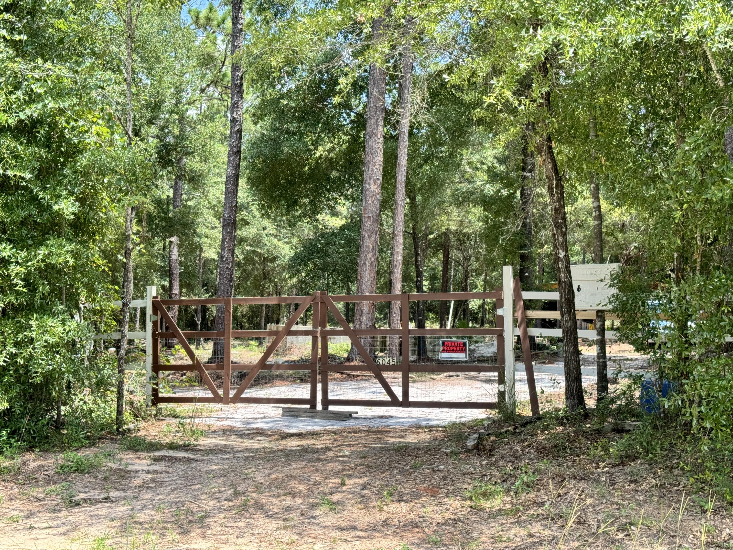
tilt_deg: +1.6
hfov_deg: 39.7
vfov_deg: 30.3
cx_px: 366
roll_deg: -3.7
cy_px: 275
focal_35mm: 48
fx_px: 1016
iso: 64
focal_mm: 6.76
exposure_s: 1/765
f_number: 1.78
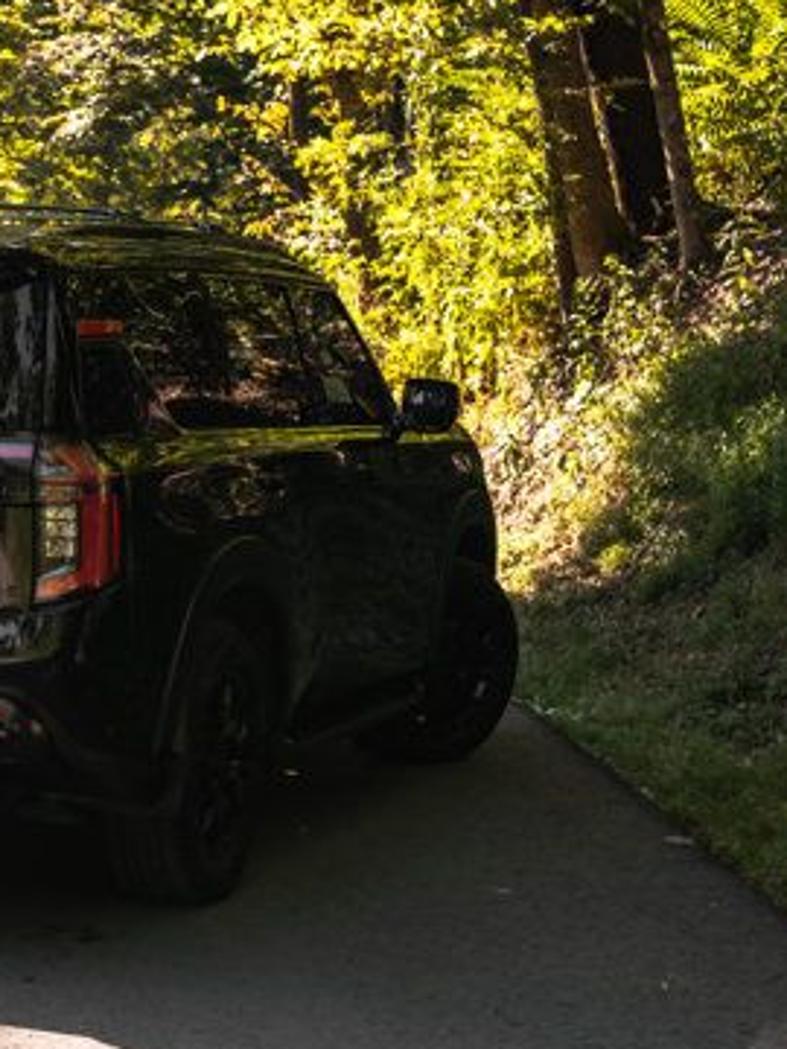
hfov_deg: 16.2
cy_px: 526
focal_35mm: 89
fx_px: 2698
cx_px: -61
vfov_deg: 22.0
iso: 320
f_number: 5
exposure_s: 1/500
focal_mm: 52
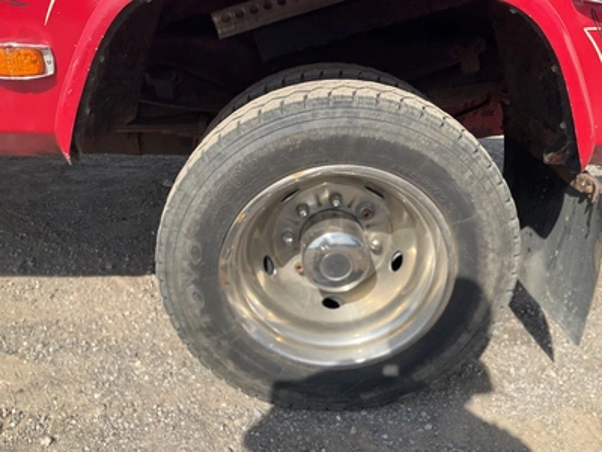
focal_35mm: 29
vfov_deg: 48.2
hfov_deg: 61.7
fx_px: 504
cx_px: 301
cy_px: 226
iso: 25
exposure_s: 1/944
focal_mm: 3
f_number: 1.8
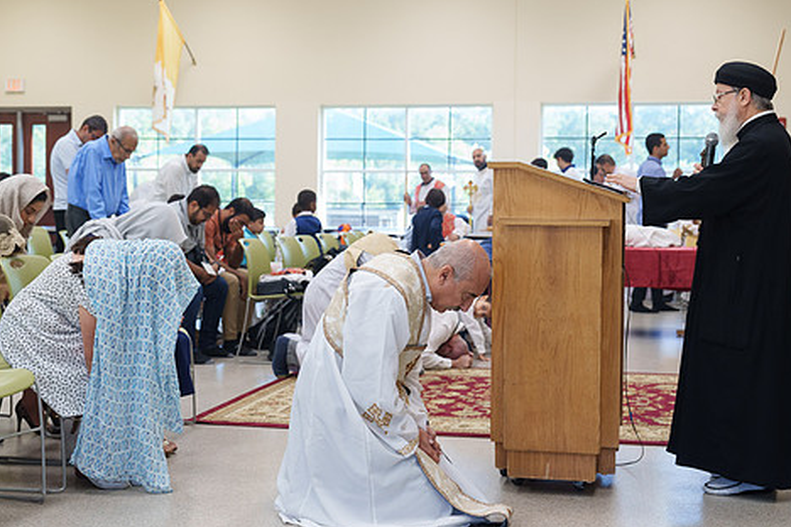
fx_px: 1252
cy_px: 243
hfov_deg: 35.0
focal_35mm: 57
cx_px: 361
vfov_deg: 23.8
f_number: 3.5
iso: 1600
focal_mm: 43
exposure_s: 1/125
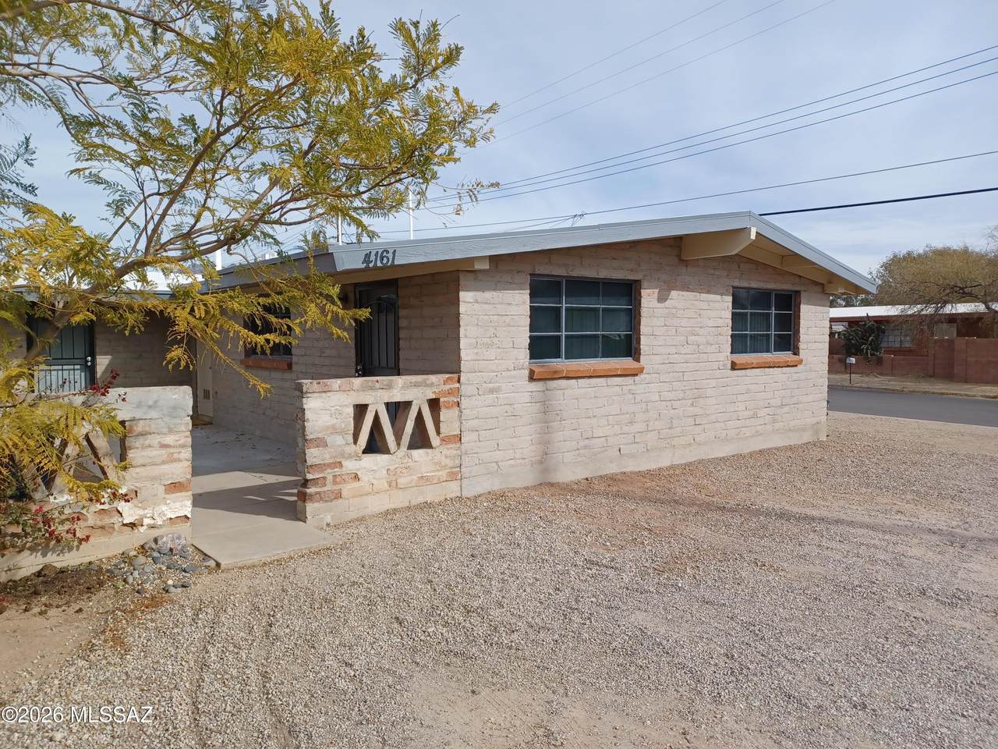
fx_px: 721
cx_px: 499
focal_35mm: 25
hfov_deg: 69.4
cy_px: 374
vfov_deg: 54.9
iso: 32
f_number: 1.8
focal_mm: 4.6
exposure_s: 1/448
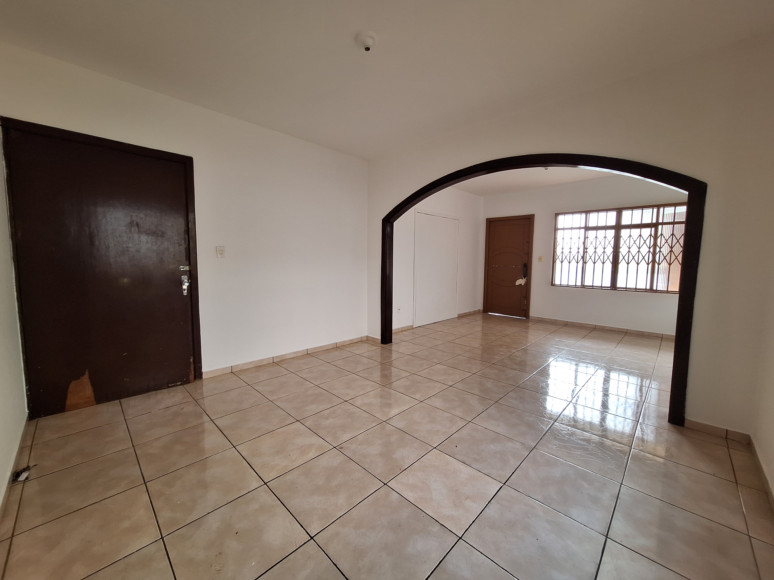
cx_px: 387
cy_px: 290
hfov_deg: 106.2
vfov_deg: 89.9
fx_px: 291
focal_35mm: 13
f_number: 2.2
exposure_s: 1/40
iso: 80
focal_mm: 1.74
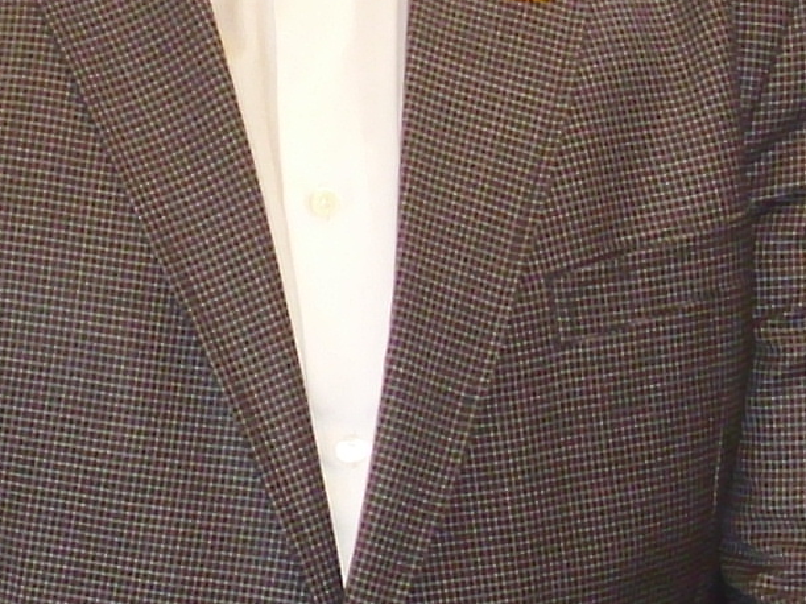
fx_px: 4865
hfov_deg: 9.4
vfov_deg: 7.1
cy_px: 301
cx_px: 645
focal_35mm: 209
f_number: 3
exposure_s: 1/60
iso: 200
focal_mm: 6.2
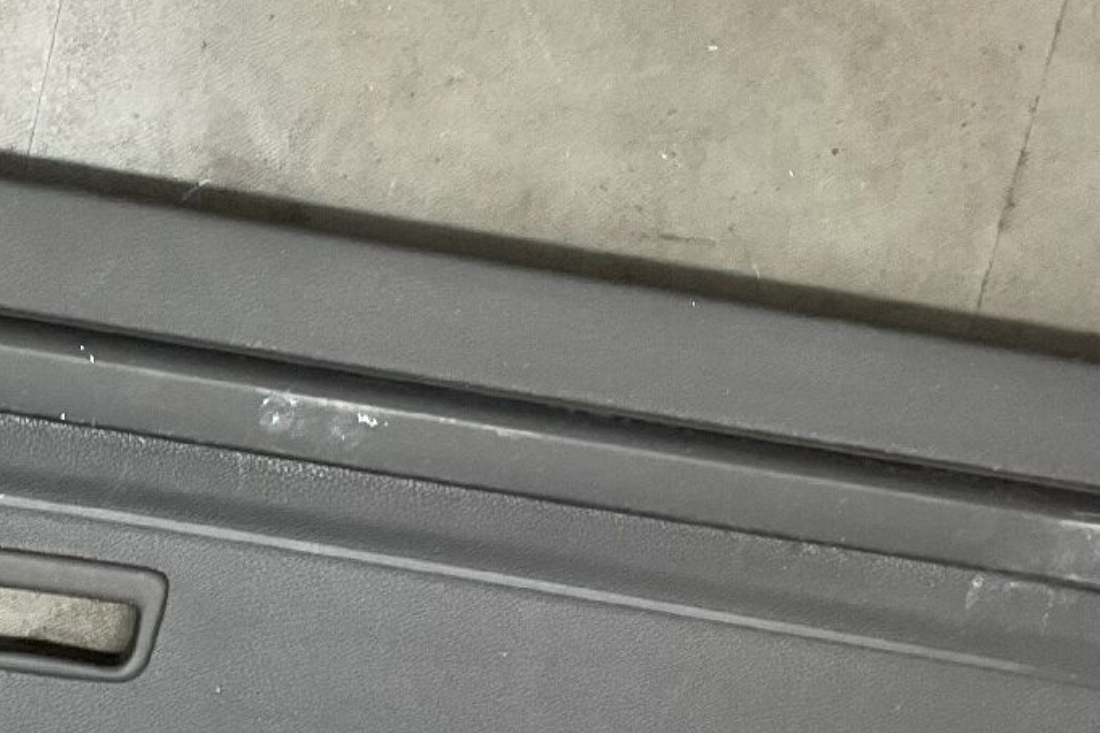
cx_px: 70
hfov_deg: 23.2
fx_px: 2597
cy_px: 492
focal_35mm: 85
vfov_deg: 16.0
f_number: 1.8
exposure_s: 1/50
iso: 100
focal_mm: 3
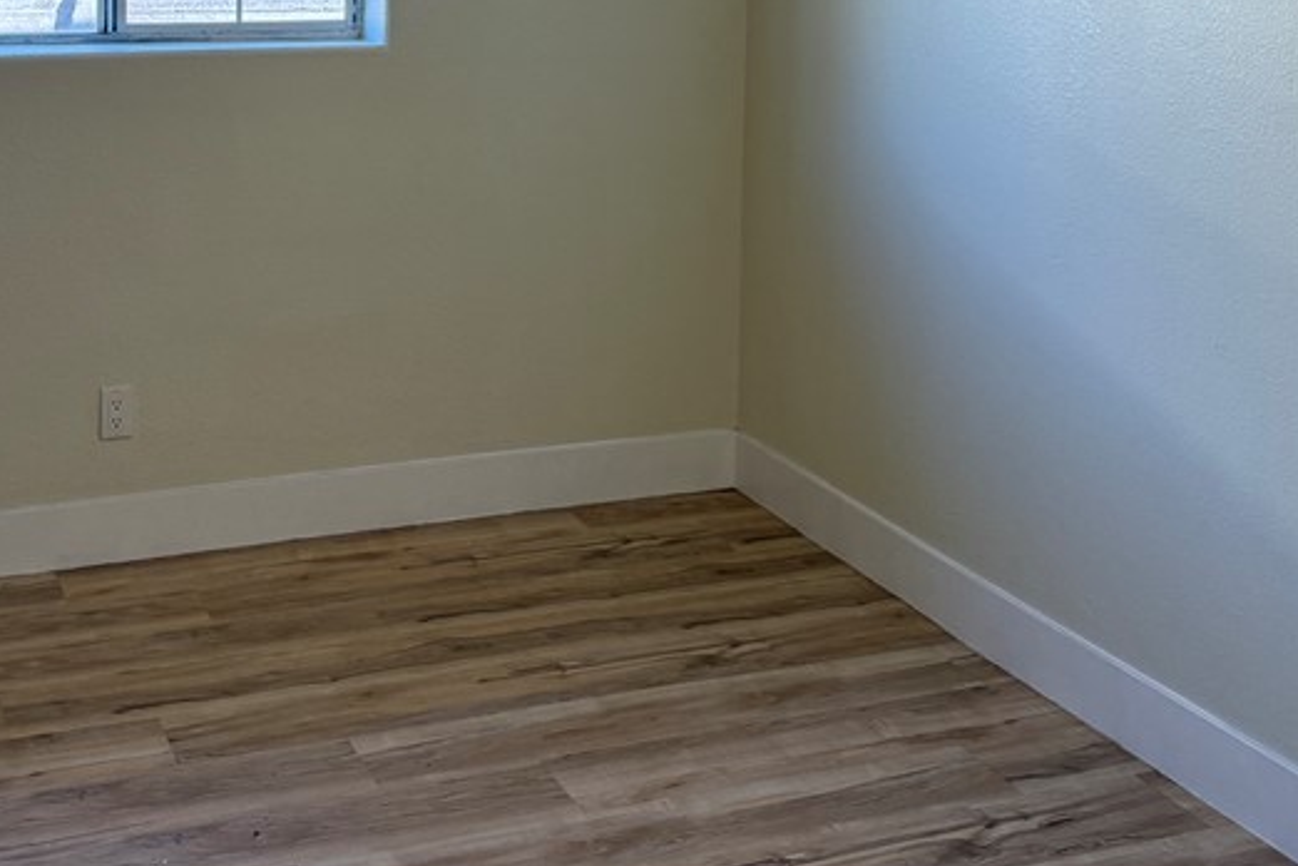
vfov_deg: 26.0
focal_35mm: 49
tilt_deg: -3.5
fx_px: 1767
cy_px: -22
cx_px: 428
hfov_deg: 39.8
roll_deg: -1.0
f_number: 1.78
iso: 160
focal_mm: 6.76
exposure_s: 1/233
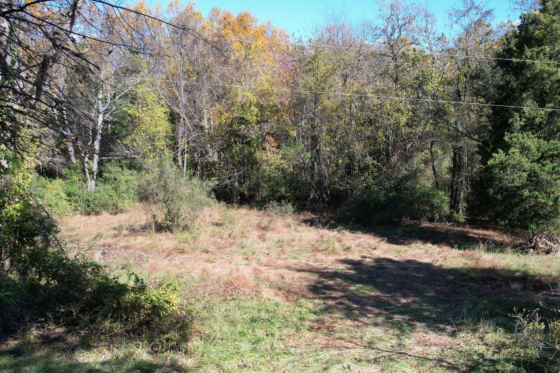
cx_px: 363
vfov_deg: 40.9
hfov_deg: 57.7
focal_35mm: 32
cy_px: 223
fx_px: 498
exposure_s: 1/725
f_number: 2.8
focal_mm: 8.38
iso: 110
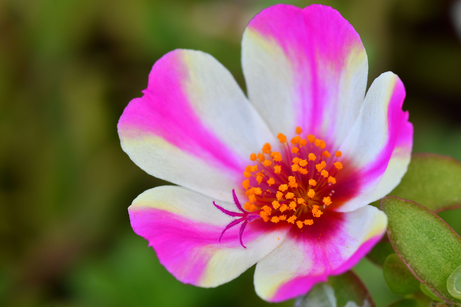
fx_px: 1921
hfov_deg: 13.7
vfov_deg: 9.1
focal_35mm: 150
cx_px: 230
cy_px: 154
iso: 360
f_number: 14
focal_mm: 100
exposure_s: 1/80
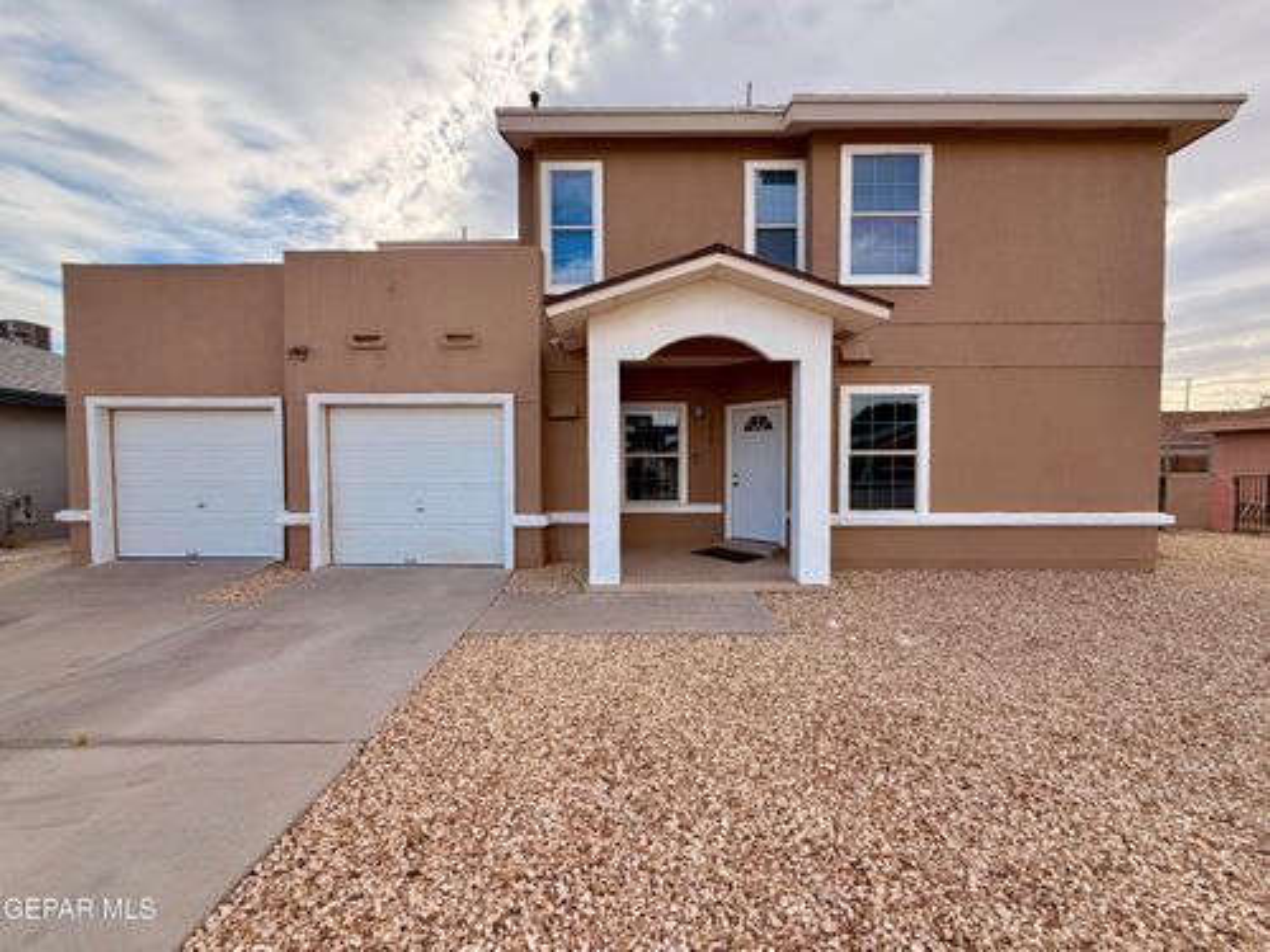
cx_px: 635
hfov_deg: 102.1
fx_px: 514
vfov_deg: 85.7
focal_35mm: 14
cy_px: 476
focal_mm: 2.22
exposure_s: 1/619
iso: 40
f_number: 2.2
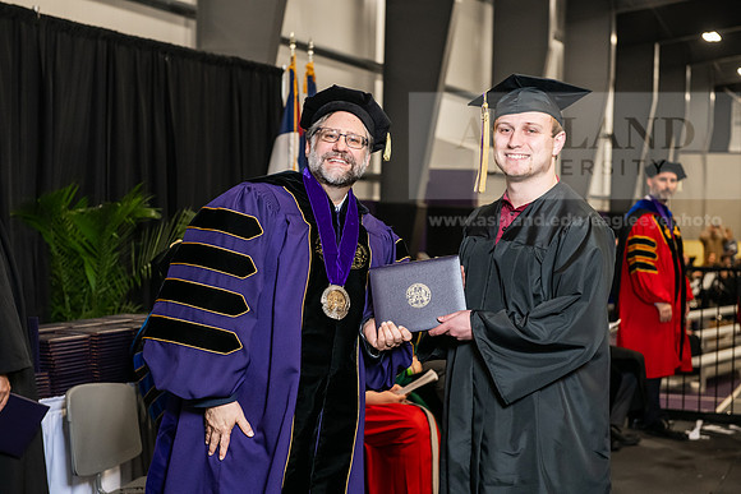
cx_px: 370
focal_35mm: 70
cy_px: 247
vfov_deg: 19.5
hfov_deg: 28.8
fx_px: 1441
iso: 2500
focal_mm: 70
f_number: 5
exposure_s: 1/200
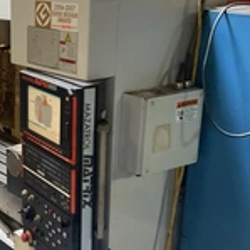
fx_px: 564
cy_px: 122
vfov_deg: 25.0
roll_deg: -0.1
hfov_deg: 23.1
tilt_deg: -16.9
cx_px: -45
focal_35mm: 69
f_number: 1.8
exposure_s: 1/40
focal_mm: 3
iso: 320
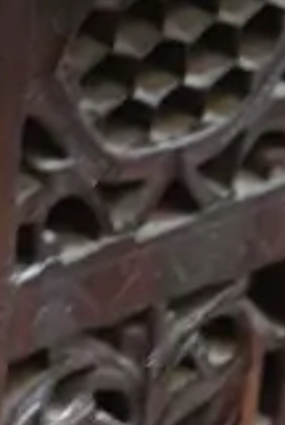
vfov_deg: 10.4
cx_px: -360
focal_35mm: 198
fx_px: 2341
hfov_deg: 6.7
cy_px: 230
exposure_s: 1/60
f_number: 3.6
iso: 1000
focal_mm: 15
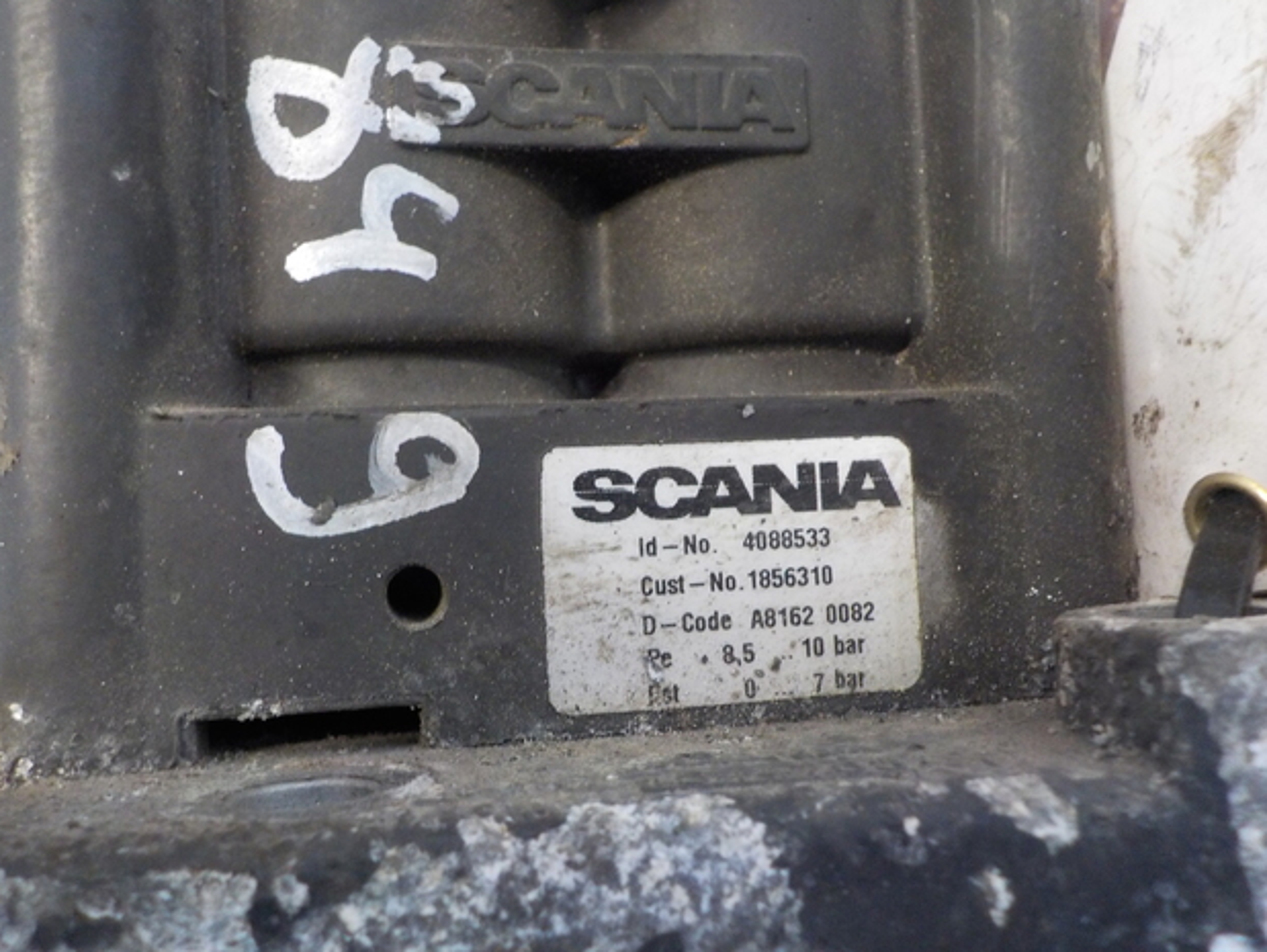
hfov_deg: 58.3
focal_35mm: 31
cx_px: 620
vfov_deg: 45.5
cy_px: 477
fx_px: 1135
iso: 400
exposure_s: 1/25
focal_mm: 4.1
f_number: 3.3
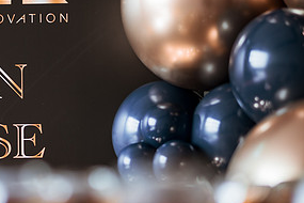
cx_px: 46
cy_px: 116
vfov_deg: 11.6
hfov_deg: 17.2
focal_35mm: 118
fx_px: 996
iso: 200
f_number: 1.4
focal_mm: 58
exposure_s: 1/1000
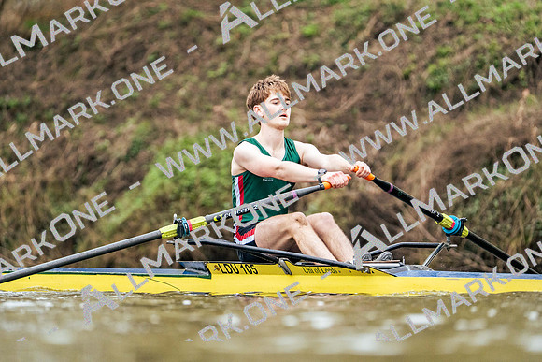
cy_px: 181
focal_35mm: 430
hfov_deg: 4.8
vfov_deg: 3.2
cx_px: 271
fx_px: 6475
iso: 5000
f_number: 6.3
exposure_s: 1/1600
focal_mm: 430
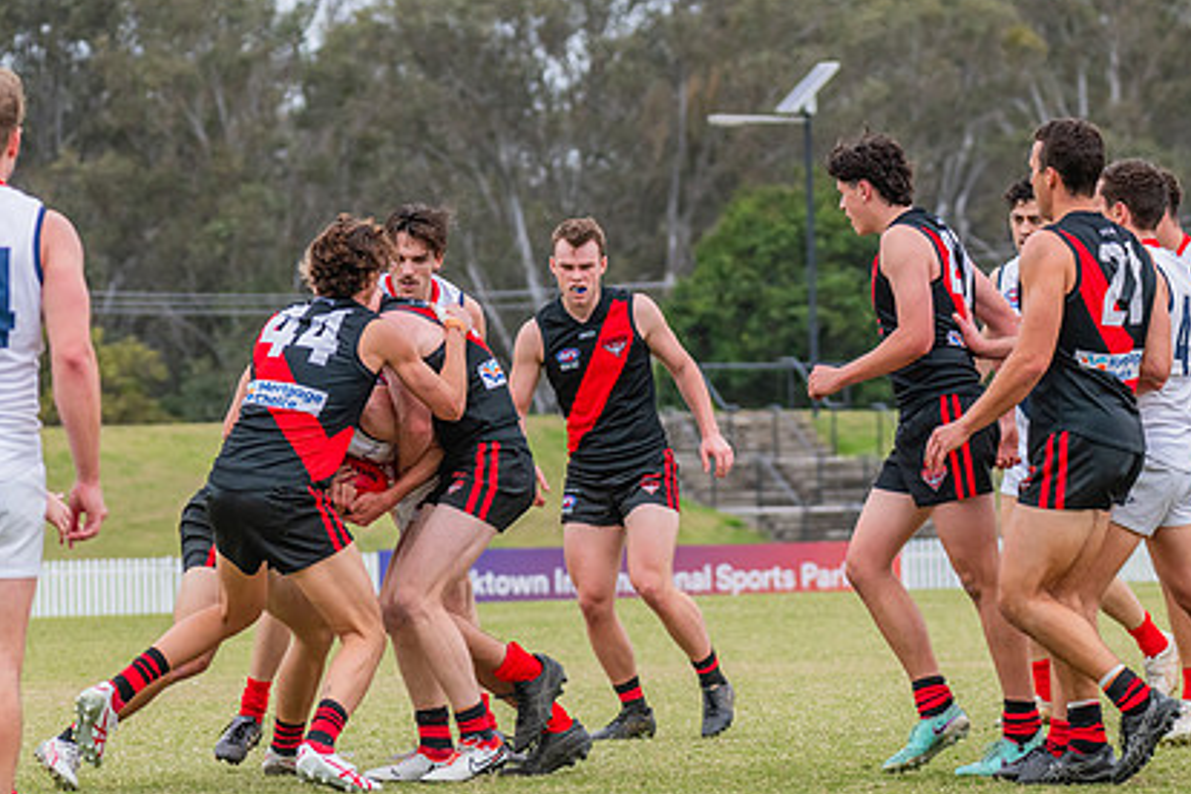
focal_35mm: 280
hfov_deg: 7.4
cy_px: 606
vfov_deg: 4.9
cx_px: 335
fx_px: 9263
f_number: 6.3
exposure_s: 1/1250
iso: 800
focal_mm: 170
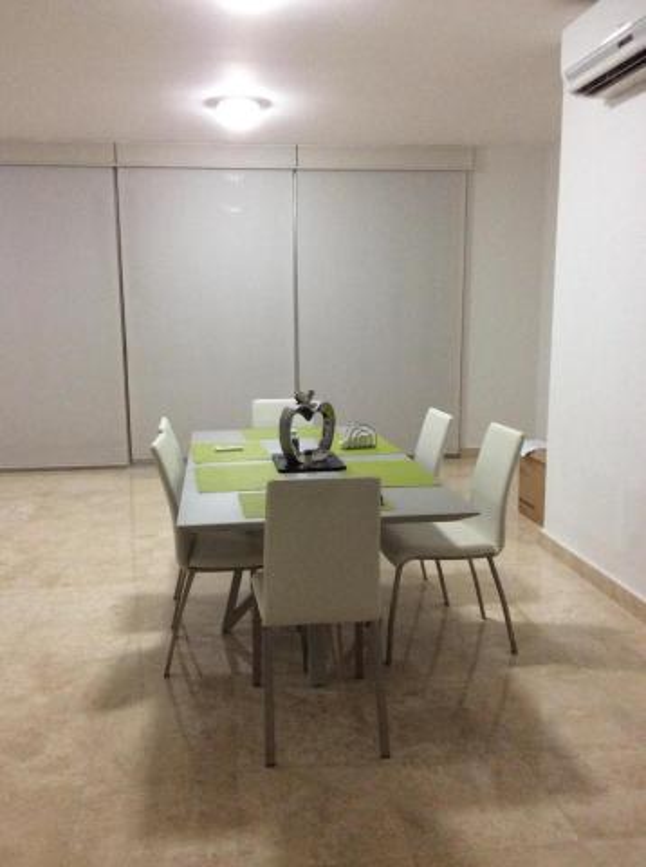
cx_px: 323
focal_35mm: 32
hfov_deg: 44.0
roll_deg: +0.2
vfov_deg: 56.9
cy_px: 434
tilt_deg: -9.9
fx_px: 799
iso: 250
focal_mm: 3.3
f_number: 2.4
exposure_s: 1/20
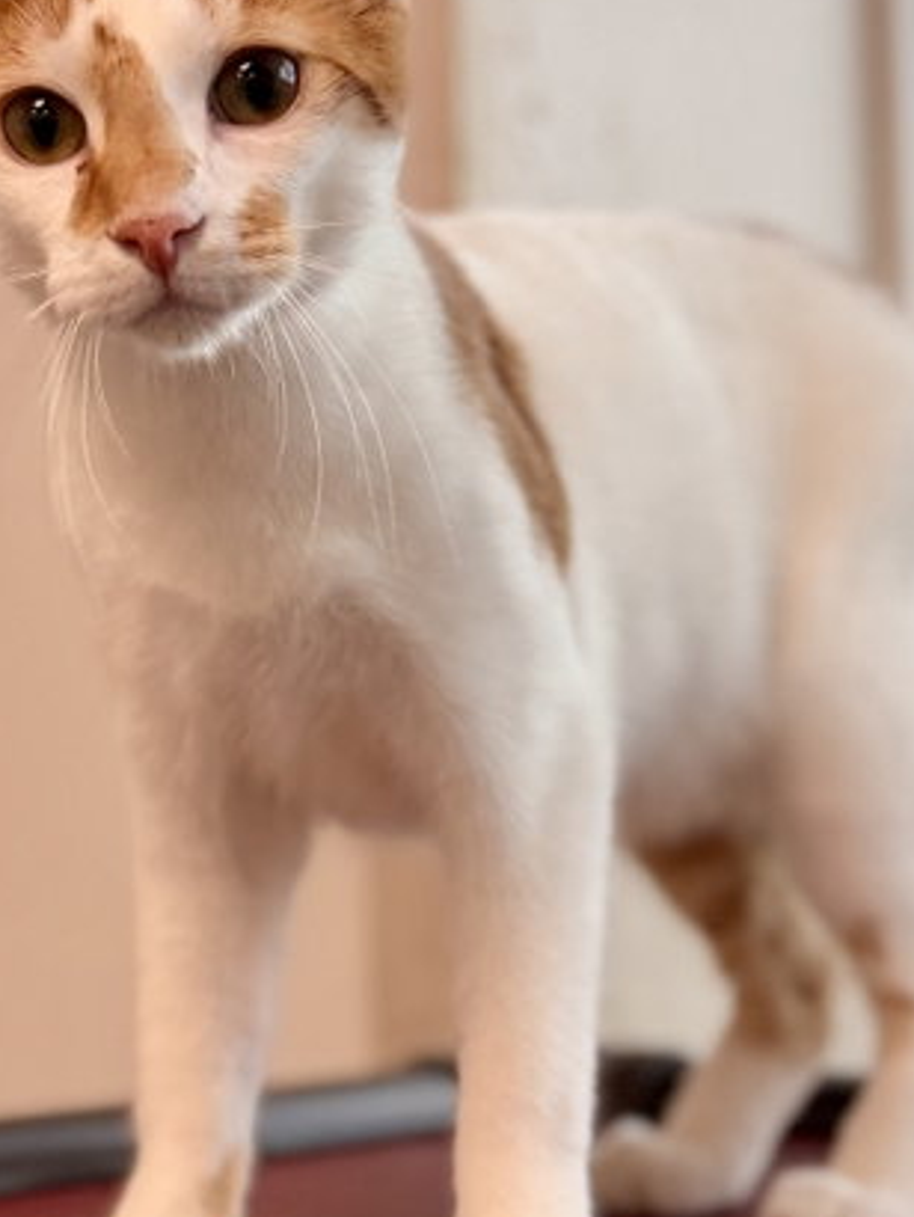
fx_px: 1372
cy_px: 588
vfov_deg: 47.8
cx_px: 374
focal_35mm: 39
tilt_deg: +5.6
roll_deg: +1.8
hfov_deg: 36.7
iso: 200
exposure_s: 1/153
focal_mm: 6.76
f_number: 1.78
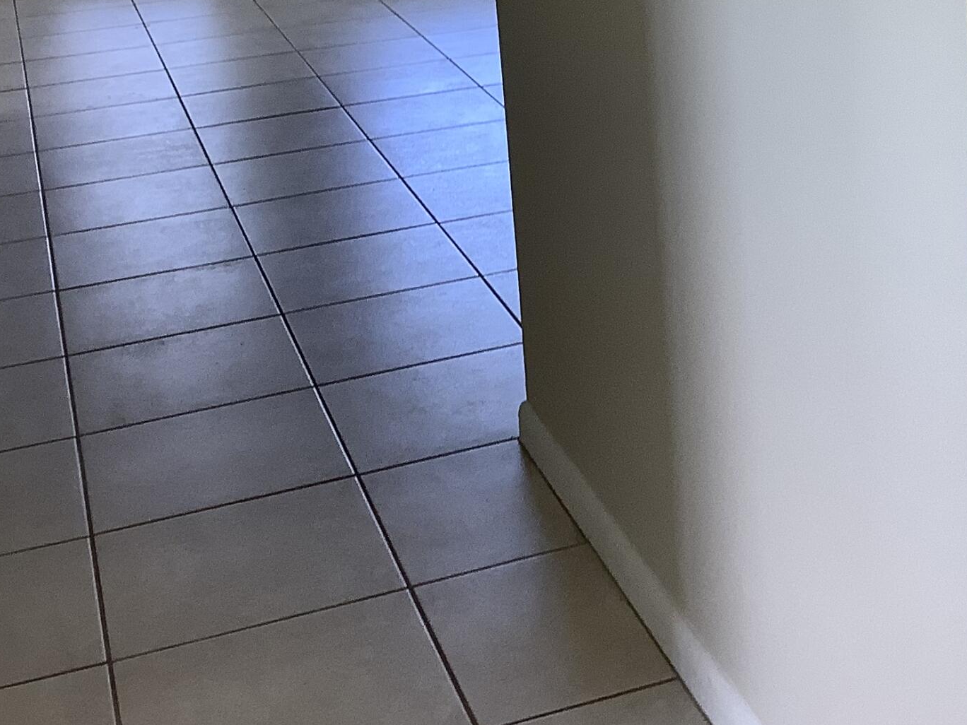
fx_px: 1900
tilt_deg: -12.7
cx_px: 736
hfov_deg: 28.1
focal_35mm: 68
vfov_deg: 20.9
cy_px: -2
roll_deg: +2.4
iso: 64
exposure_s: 1/60
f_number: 2.4
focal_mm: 3.3
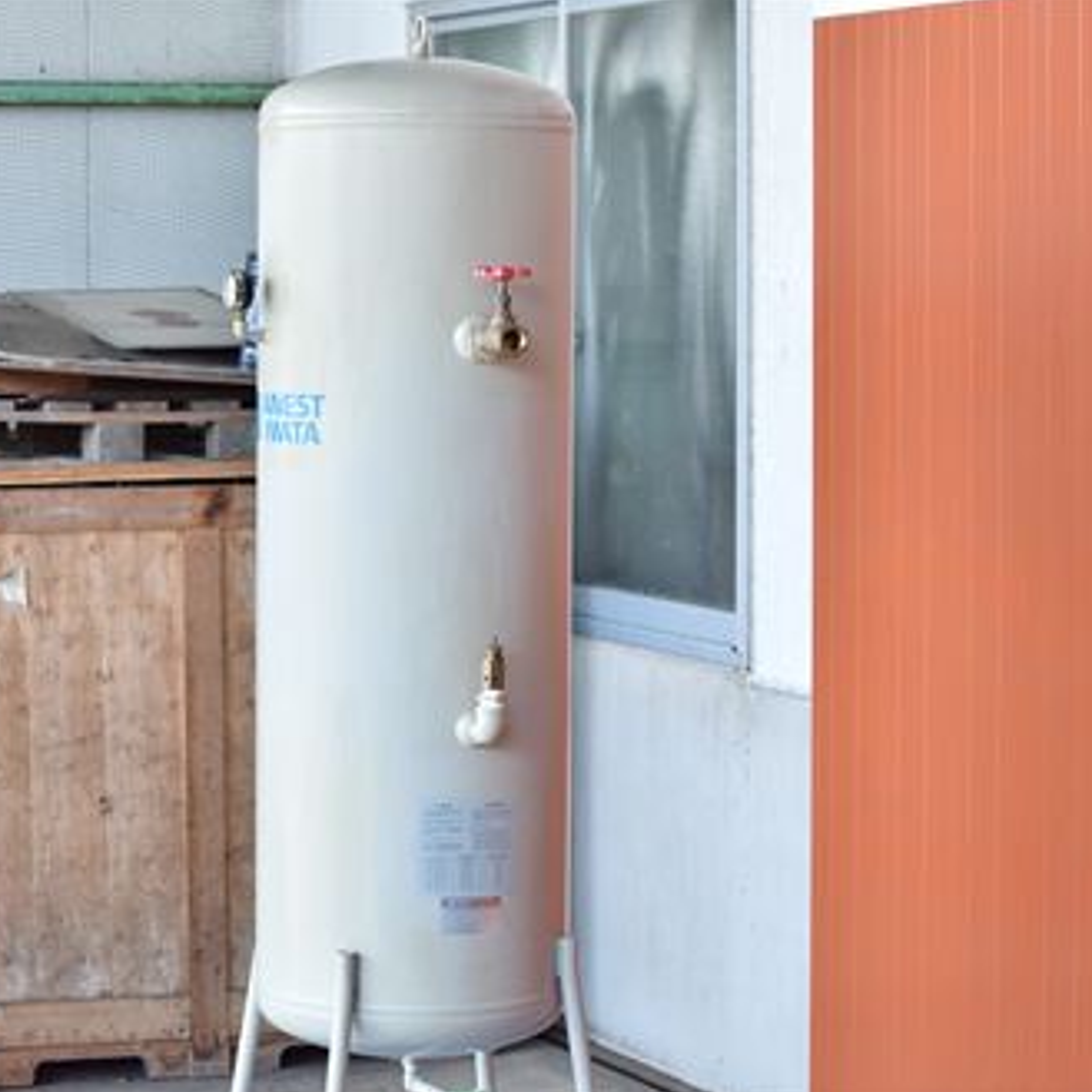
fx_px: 3806
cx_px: 465
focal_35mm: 107
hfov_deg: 16.3
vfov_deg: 16.3
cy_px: 548
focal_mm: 55
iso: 1250
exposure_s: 1/500
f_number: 6.3
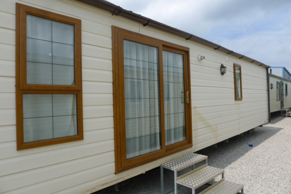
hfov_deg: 73.7
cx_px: 146
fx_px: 194
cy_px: 97
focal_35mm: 24
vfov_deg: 53.2
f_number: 4
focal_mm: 5.1
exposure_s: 1/800
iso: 80
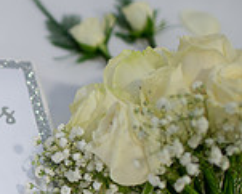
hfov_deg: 14.5
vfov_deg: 12.2
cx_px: -83
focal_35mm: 126
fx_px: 903
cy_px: 173
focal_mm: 35
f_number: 1.4
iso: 250
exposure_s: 1/160
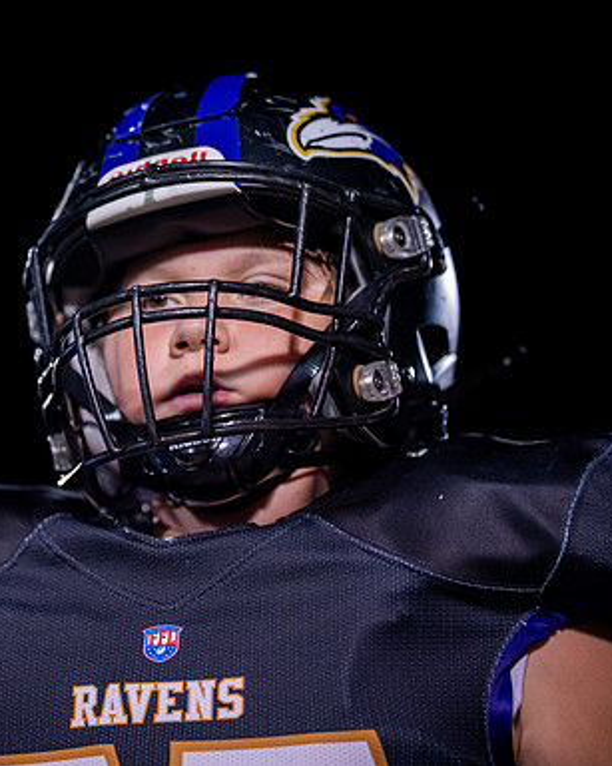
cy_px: 342
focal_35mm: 217
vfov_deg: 8.9
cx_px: 139
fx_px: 4915
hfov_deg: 7.1
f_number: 1.8
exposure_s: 1/1000
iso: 1250
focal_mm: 135
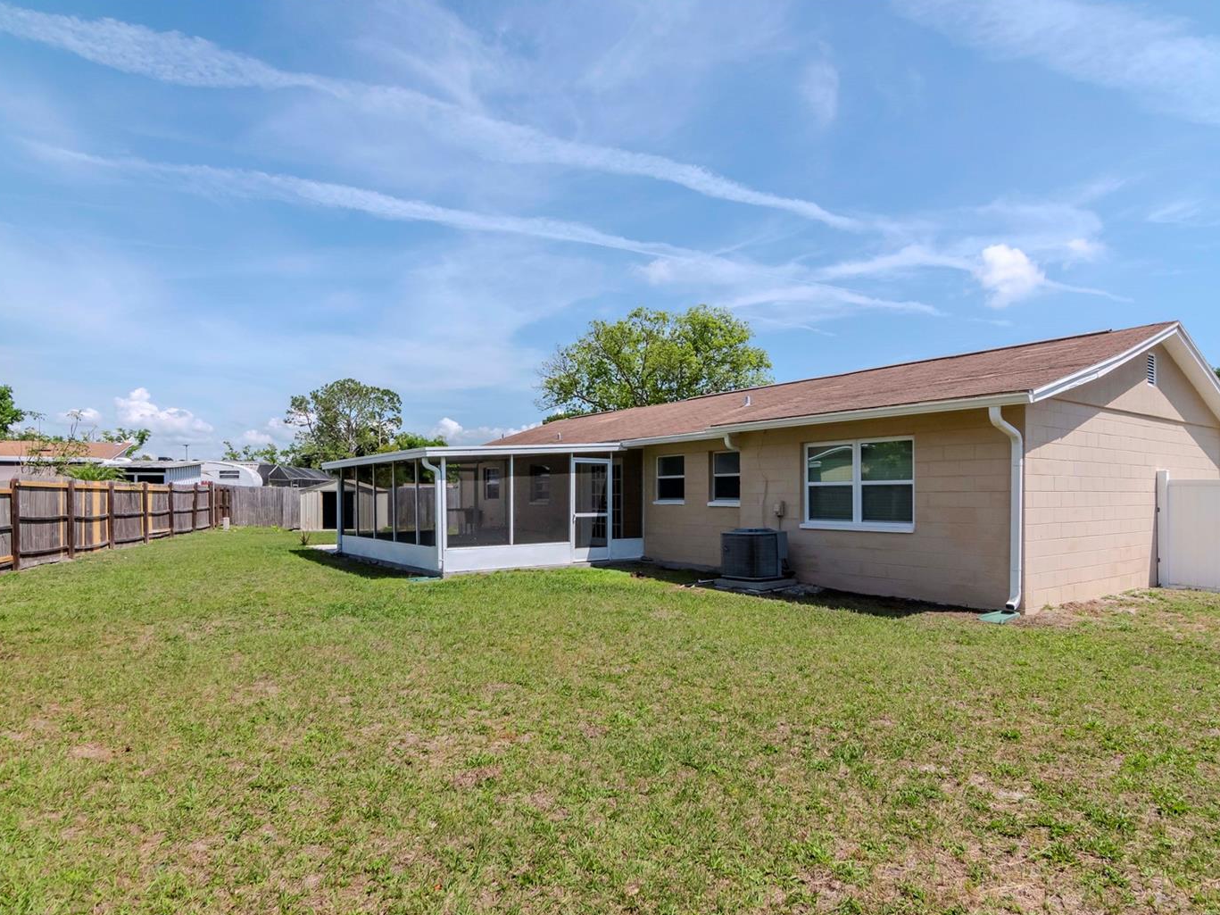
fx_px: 654
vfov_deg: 69.9
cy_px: 469
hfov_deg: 86.0
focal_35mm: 19
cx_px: 606
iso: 640
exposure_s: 1/1600
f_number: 9
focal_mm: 11
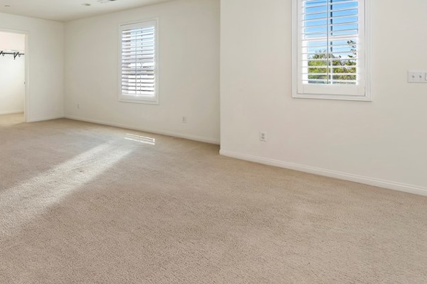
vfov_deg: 51.3
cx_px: 101
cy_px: 80
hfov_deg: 68.4
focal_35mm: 24
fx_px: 284
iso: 500
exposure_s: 1/20
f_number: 10
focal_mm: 14
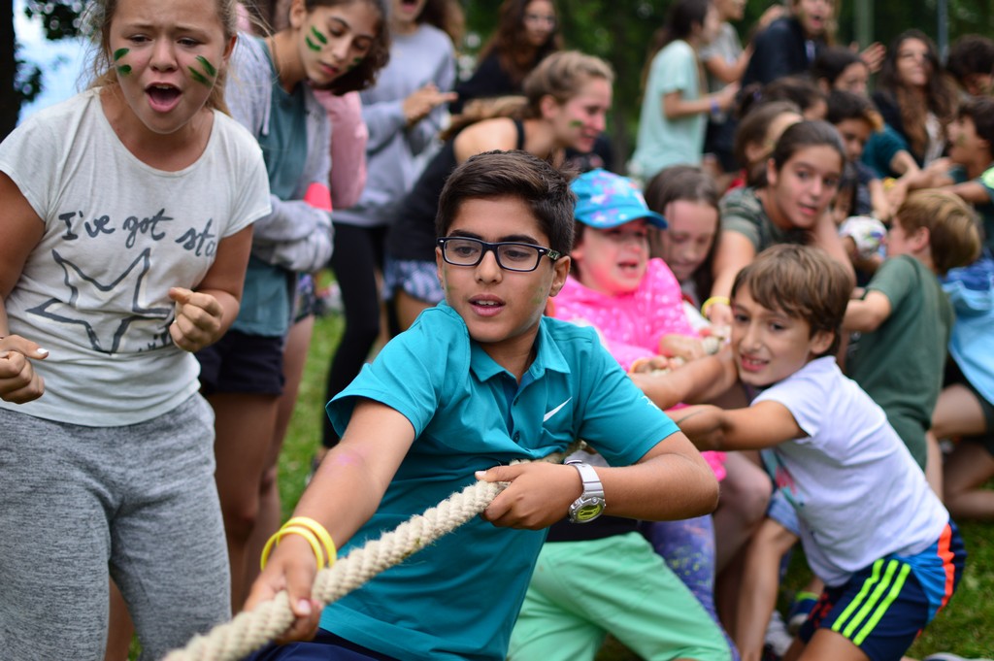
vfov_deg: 25.7
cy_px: 330
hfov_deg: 37.9
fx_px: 1448
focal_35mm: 52
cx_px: 497
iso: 100
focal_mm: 35
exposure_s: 1/640
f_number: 1.8
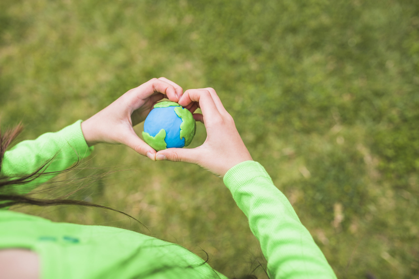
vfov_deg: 37.9
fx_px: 408
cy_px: 140
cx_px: 210
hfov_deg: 54.4
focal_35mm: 35
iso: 250
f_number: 2.8
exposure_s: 1/250
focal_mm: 35
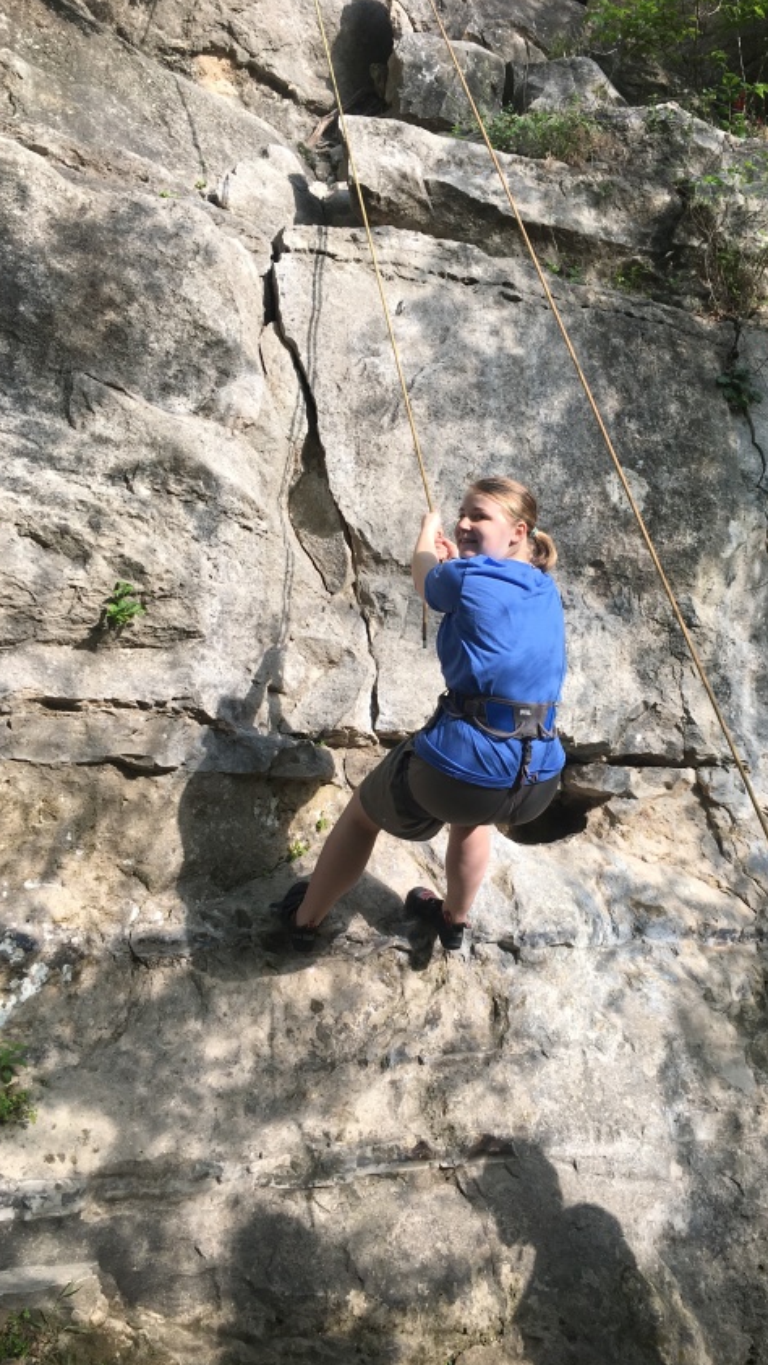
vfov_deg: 61.0
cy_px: 685
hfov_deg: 36.5
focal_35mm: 32
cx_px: 470
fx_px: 1158
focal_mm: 4.15
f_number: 2.2
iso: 25
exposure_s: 1/388
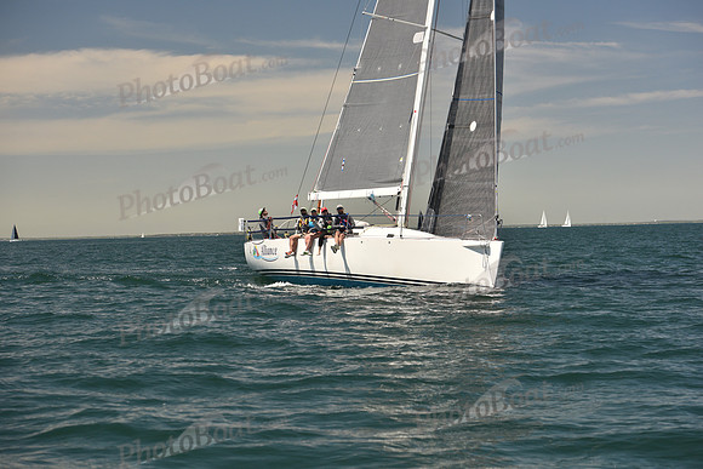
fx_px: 1758
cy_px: 234
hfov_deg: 22.6
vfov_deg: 15.2
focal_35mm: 90
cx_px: 352
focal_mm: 90
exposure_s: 1/800
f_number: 5
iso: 250
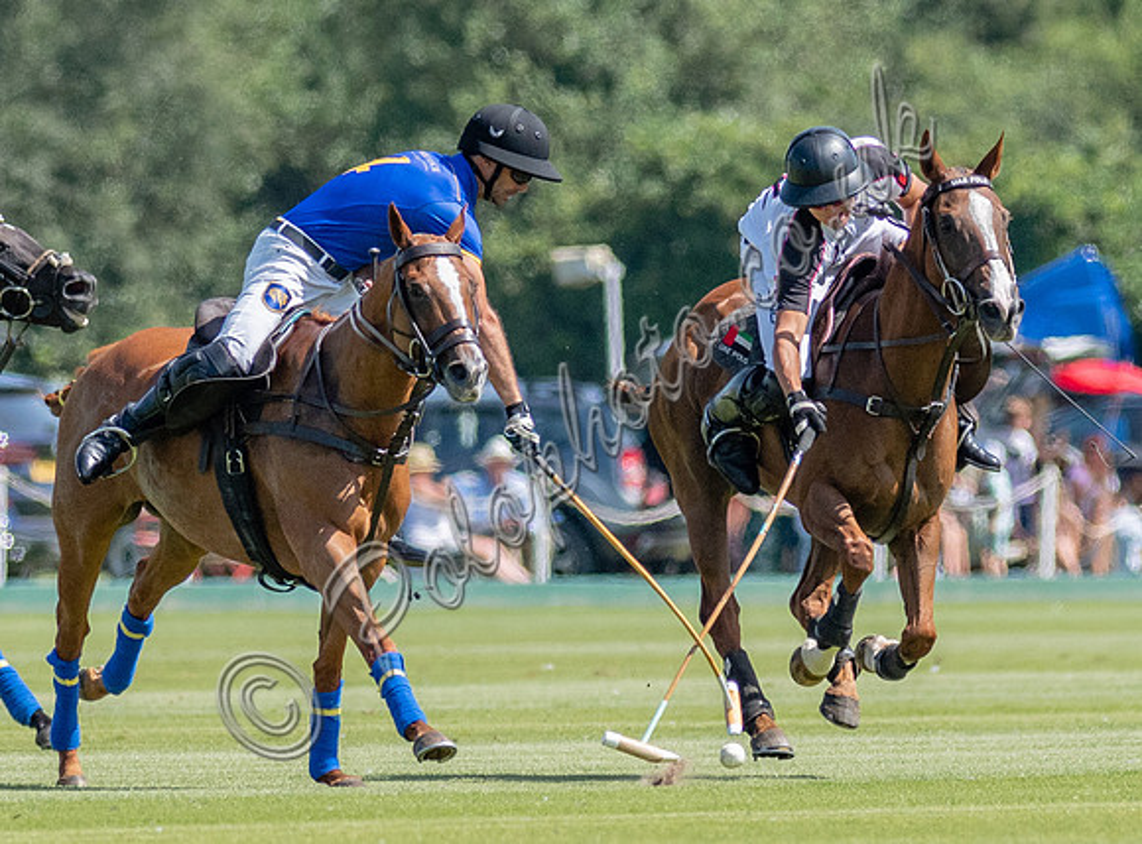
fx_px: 36693
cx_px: 818
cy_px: 557
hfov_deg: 1.8
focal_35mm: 1118
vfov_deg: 1.3
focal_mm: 300
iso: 400
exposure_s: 1/6400
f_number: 4
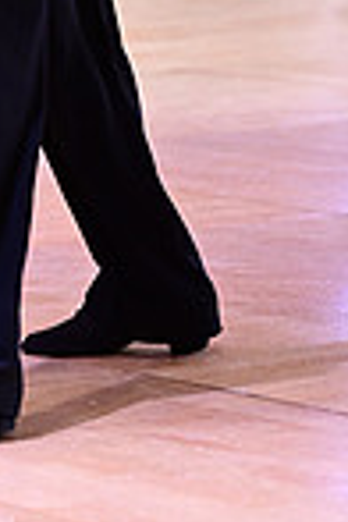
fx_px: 5307
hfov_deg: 3.7
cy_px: -224
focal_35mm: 366
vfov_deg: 5.6
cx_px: -181
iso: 1600
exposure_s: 1/250
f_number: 3.5
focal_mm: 93
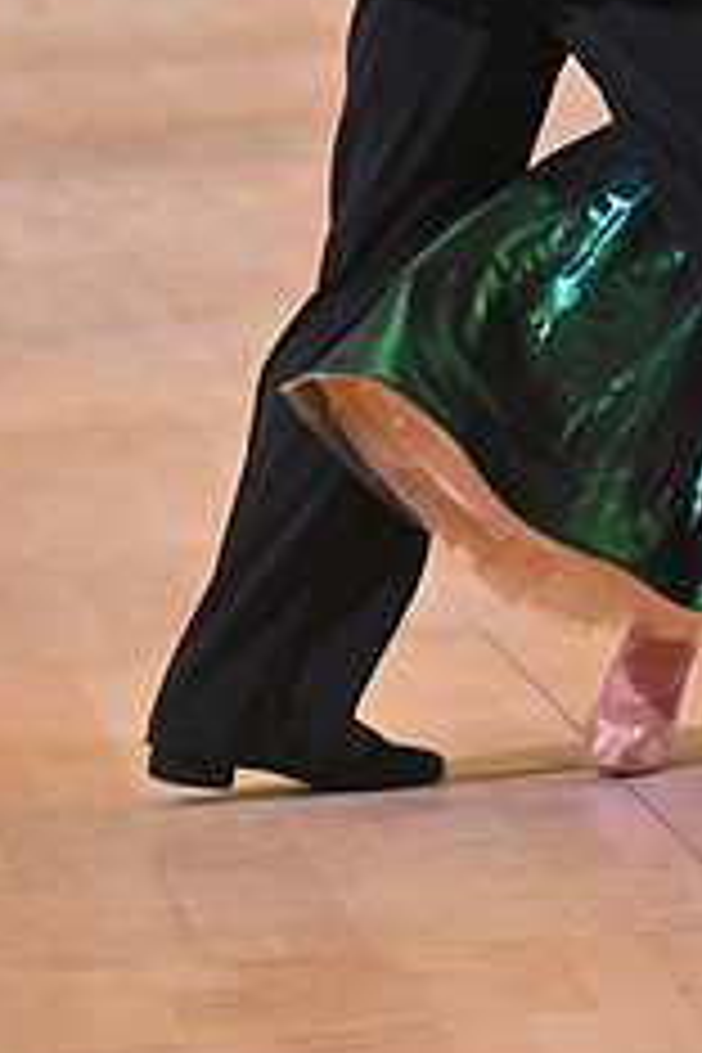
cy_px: -171
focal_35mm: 302
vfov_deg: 6.8
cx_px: 605
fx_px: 8833
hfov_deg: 4.5
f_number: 5.6
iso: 5000
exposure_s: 1/400
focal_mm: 122
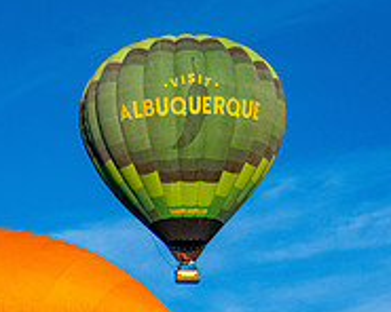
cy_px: 387
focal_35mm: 206
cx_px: -42
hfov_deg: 9.3
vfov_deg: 7.4
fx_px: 2384
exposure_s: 1/8000
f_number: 5
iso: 1600
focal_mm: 70
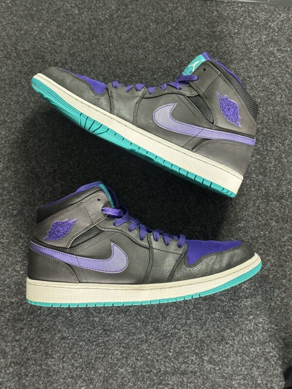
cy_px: 194
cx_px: 146
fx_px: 539
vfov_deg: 39.6
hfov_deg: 30.3
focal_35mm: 48
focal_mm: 6.86
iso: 250
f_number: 1.78
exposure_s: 1/33
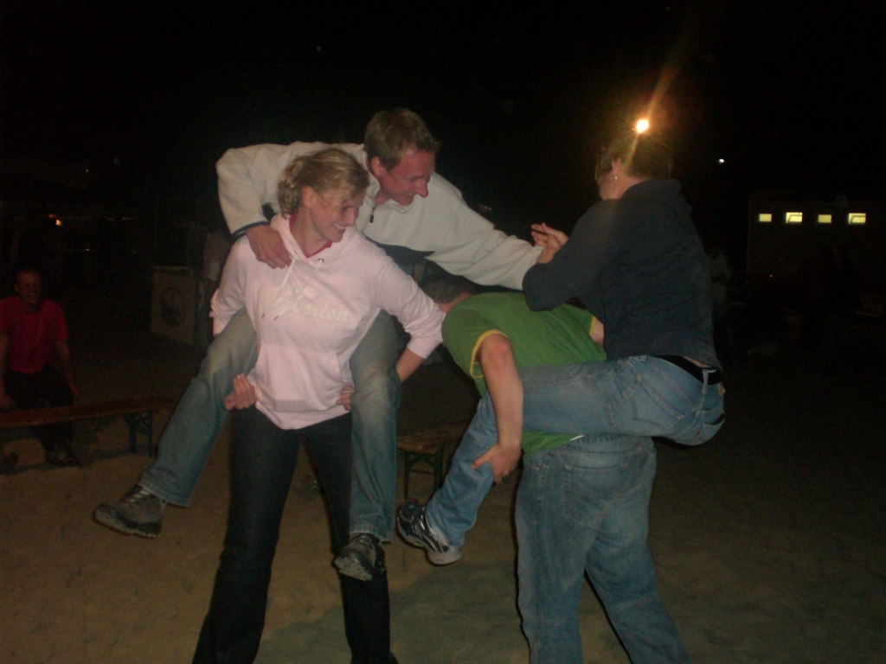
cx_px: 443
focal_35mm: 38
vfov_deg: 37.7
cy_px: 332
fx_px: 973
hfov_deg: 49.0
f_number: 3.1
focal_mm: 6.3
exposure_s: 1/30
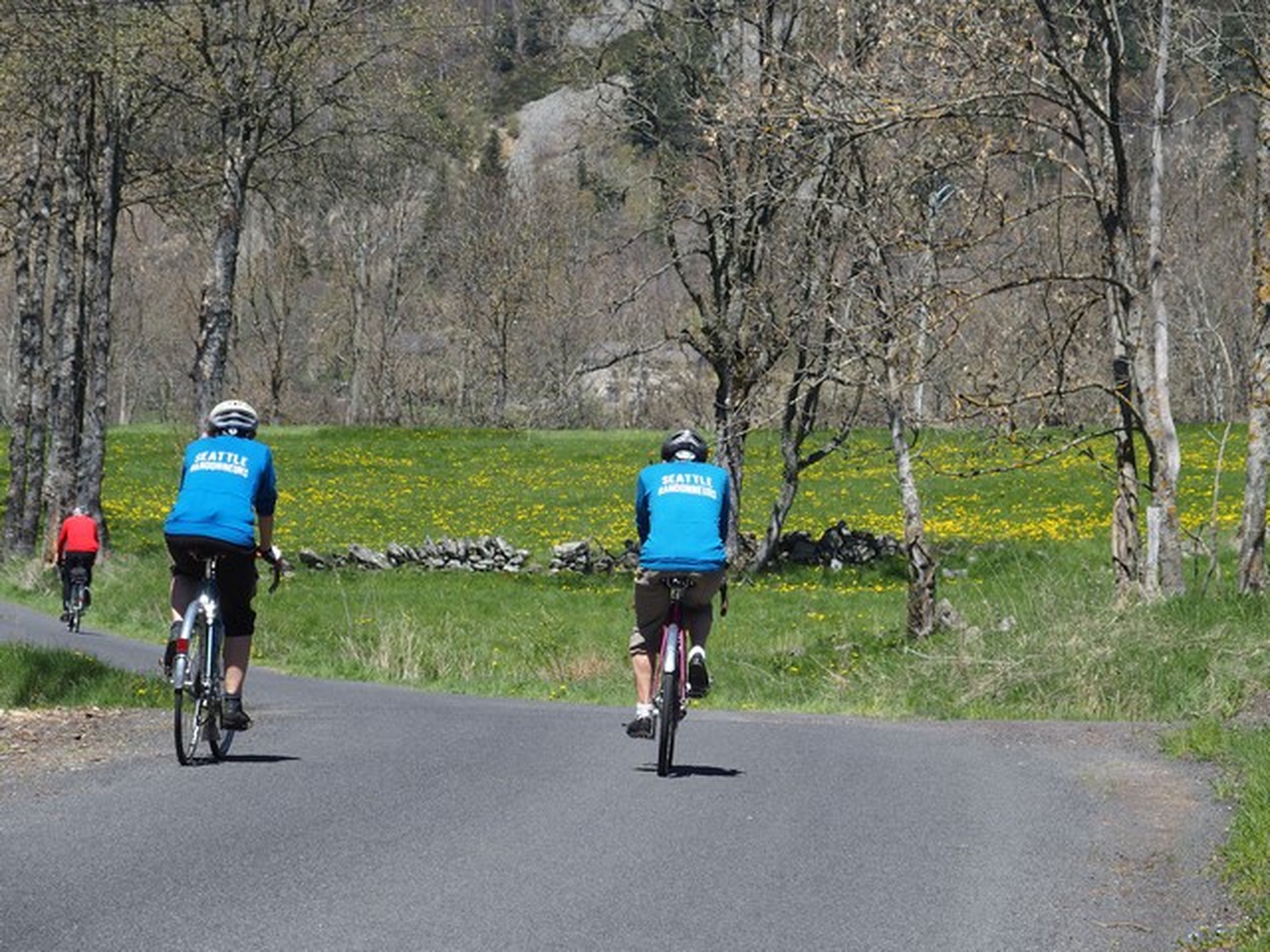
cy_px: 476
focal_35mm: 182
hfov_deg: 10.9
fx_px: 6677
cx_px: 635
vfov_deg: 8.2
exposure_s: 1/500
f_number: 4.5
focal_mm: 38.6
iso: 100
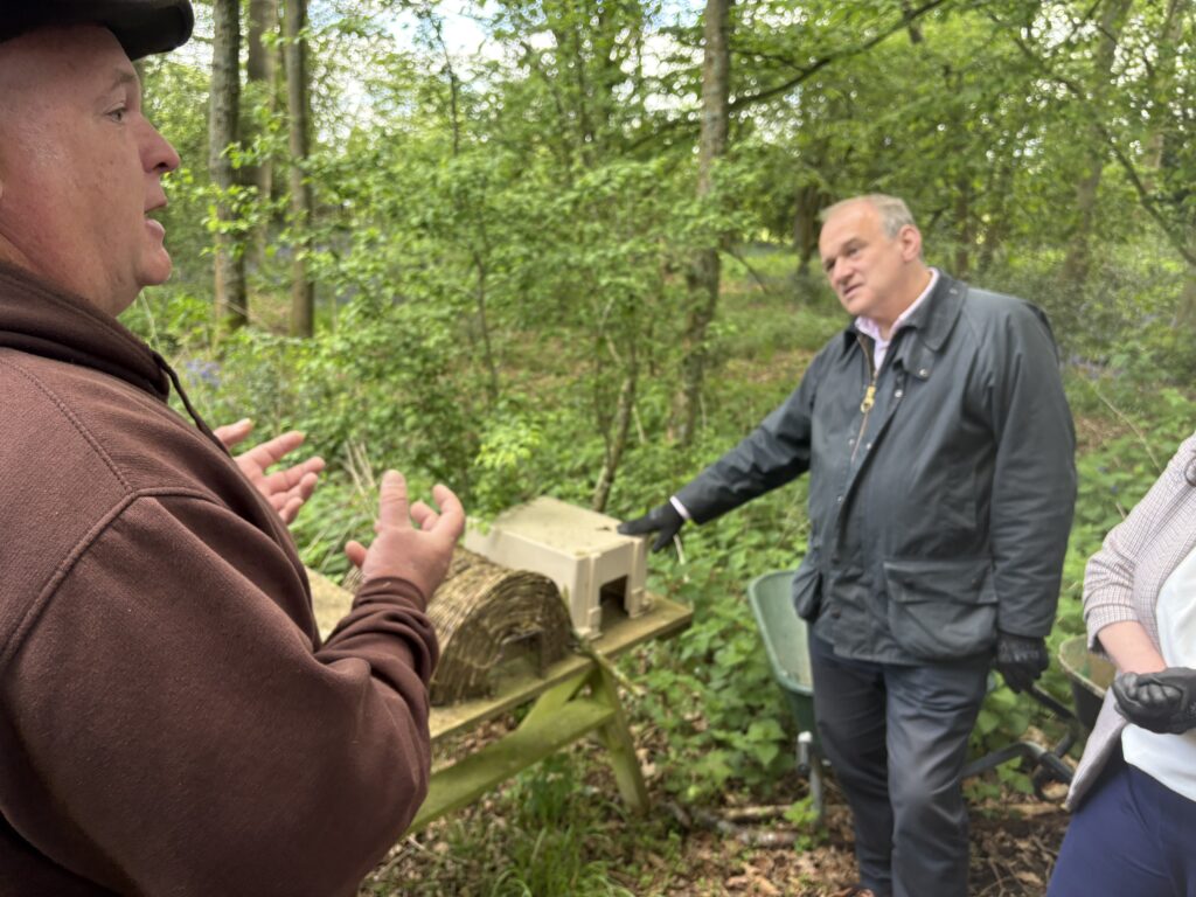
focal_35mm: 26
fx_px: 898
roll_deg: -0.8
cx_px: 598
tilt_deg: -15.6
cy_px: 448
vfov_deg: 53.1
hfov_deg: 67.3
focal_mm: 5.96
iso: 64
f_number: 1.6
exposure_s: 1/122
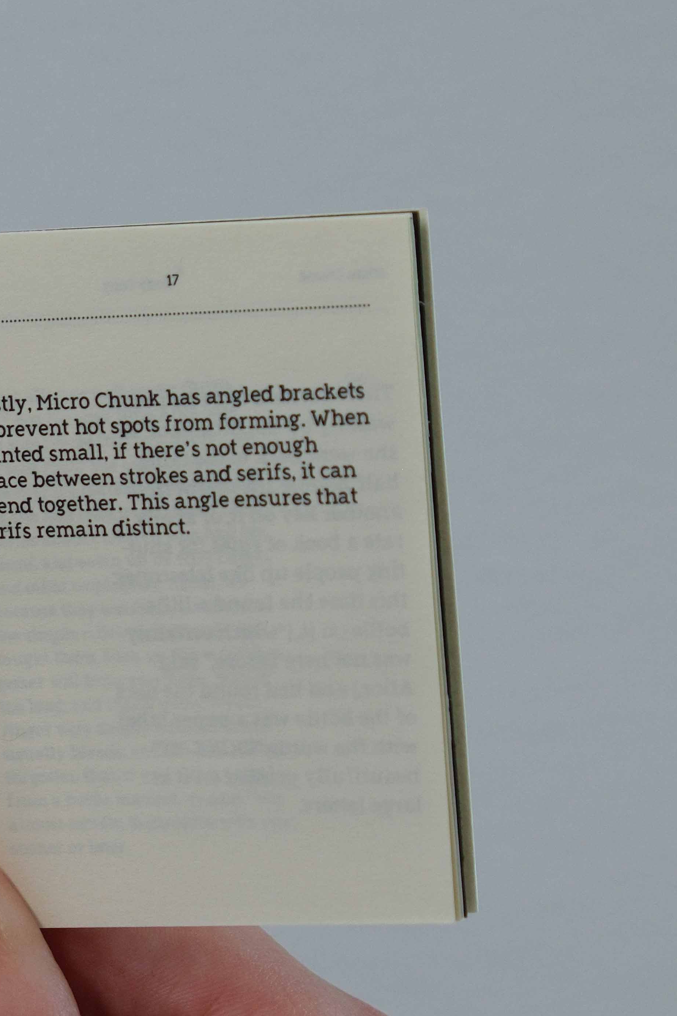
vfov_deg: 9.4
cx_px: -58
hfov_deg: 6.2
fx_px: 6205
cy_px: 620
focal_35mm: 220
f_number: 5
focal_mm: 52.7
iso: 400
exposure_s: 1/60
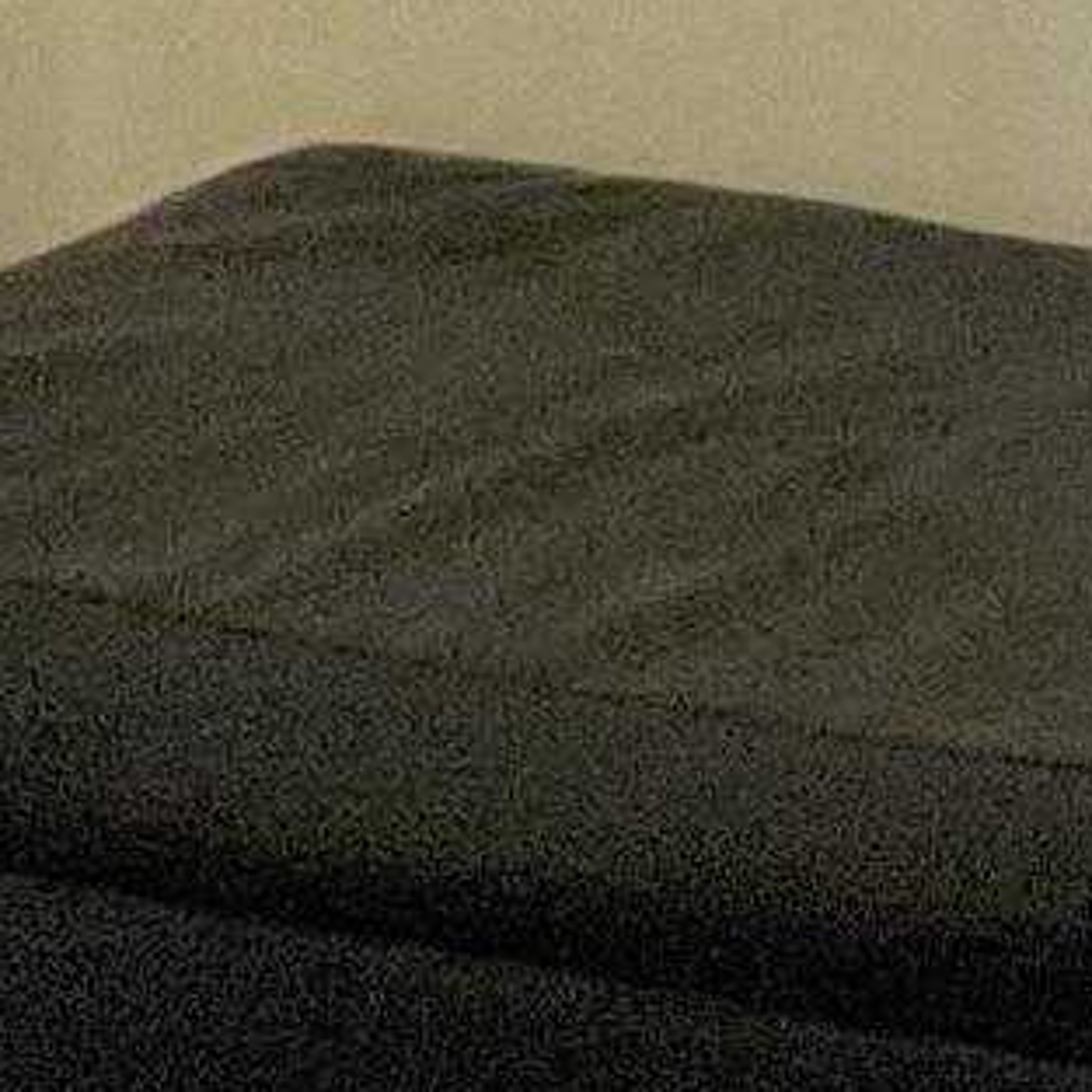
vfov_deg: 6.7
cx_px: 3109
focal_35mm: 246
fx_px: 8780
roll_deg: +0.5
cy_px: -1723
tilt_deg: -3.5
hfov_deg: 6.6
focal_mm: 3
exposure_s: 1/60
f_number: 1.8
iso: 250
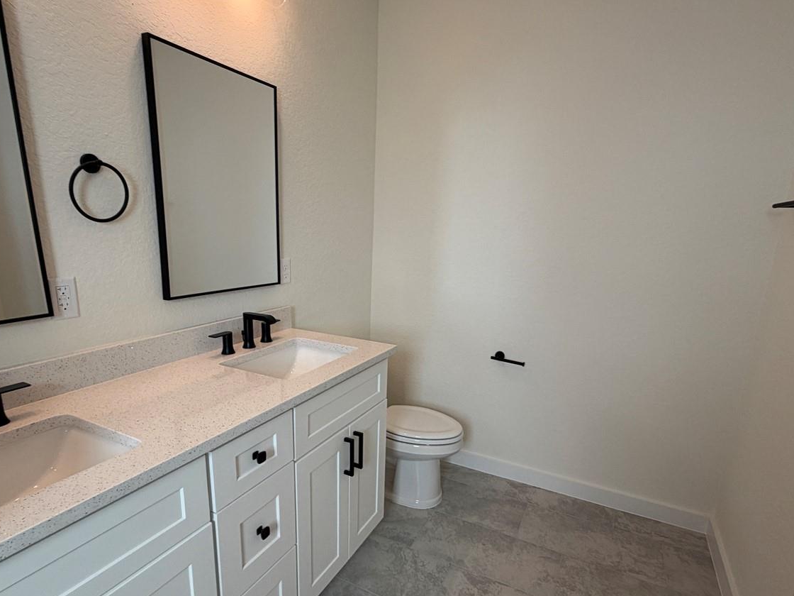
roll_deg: -1.9
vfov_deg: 65.8
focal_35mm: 20
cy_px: 333
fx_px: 459
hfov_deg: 81.7
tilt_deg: -14.0
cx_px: 386
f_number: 2.2
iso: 64
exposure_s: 1/120
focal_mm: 2.22
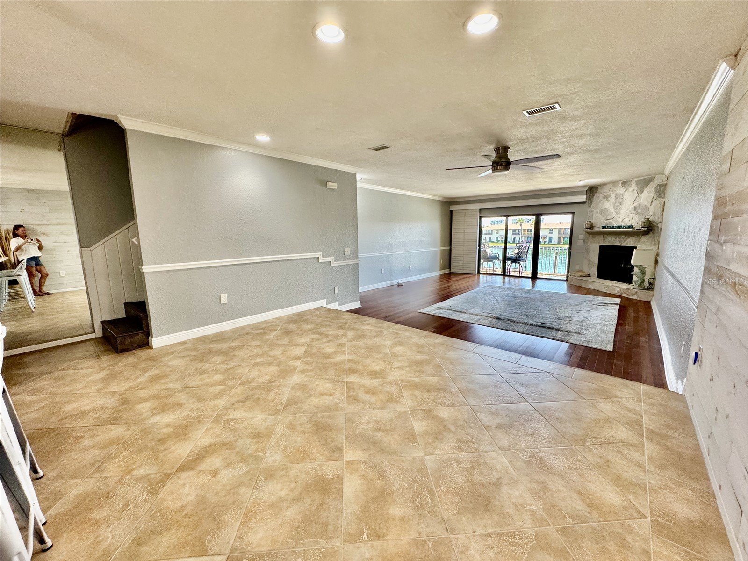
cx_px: 374
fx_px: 303
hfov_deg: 102.1
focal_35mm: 14
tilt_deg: -9.8
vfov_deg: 85.7
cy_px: 280
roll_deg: +0.8
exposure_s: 1/120
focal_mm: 2.22
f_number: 2.2
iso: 250
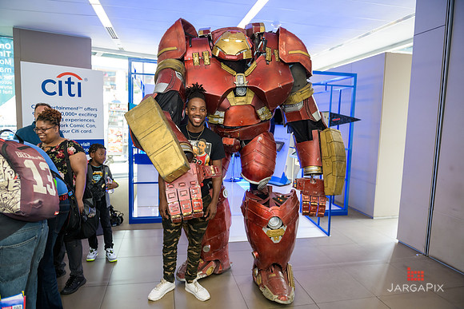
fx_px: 309
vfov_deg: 53.2
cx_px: 232
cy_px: 154
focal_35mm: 24
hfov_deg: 73.7
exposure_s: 1/125
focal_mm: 24
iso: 800
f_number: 3.2
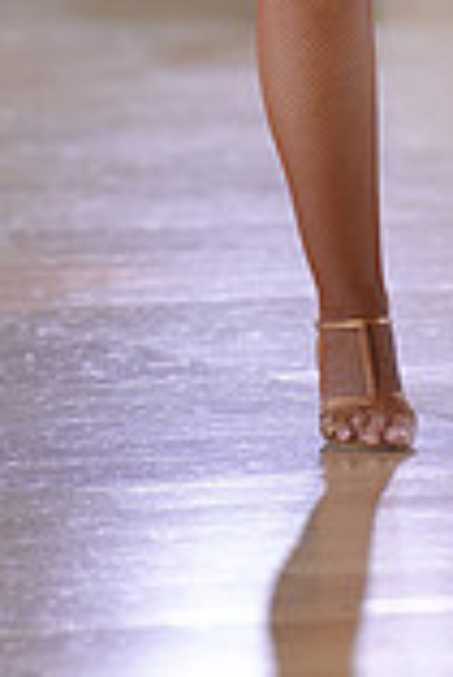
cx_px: 408
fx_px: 9868
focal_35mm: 524
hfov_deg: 2.6
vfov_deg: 3.9
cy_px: -522
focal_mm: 95
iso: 800
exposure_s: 1/500
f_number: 2
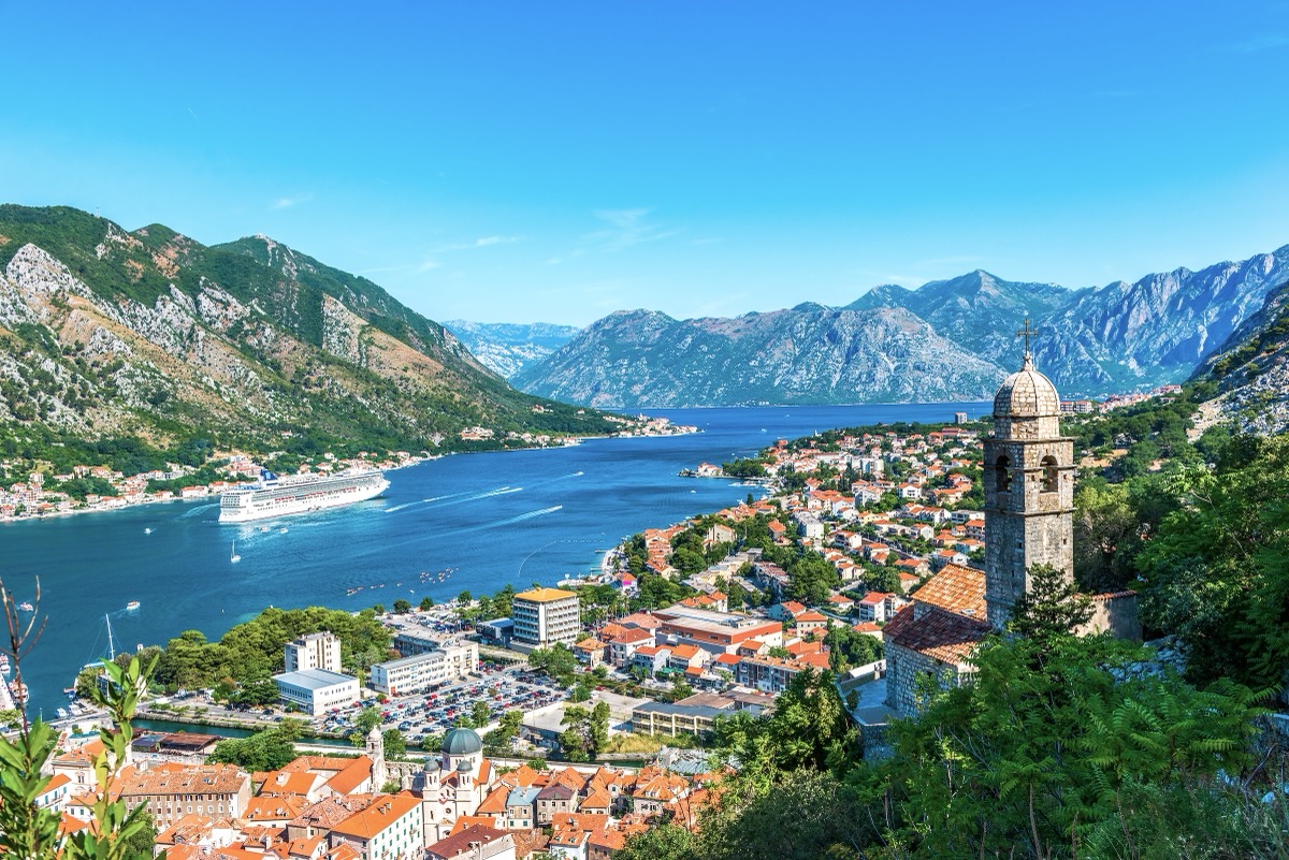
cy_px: 430
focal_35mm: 31
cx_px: 644
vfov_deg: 42.4
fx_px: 1110
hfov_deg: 60.3
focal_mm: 31
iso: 250
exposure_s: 1/800
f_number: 7.1
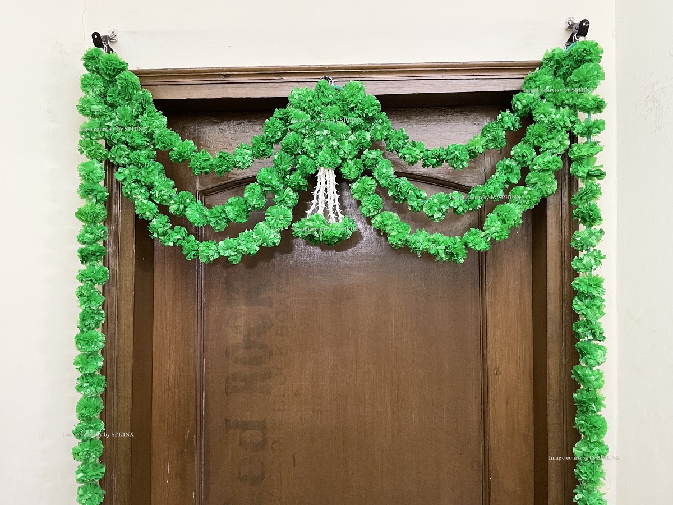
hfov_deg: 67.3
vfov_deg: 53.1
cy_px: 252
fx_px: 505
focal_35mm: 26
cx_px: 336
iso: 320
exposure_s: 1/33
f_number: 1.6
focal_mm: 4.2
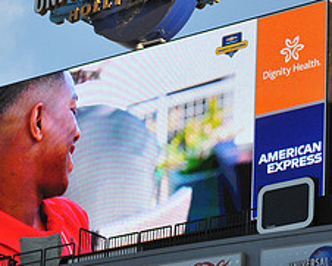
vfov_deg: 7.5
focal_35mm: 207
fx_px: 2035
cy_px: 122
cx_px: 113
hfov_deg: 9.3
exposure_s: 1/800
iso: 1600
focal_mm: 86
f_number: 14
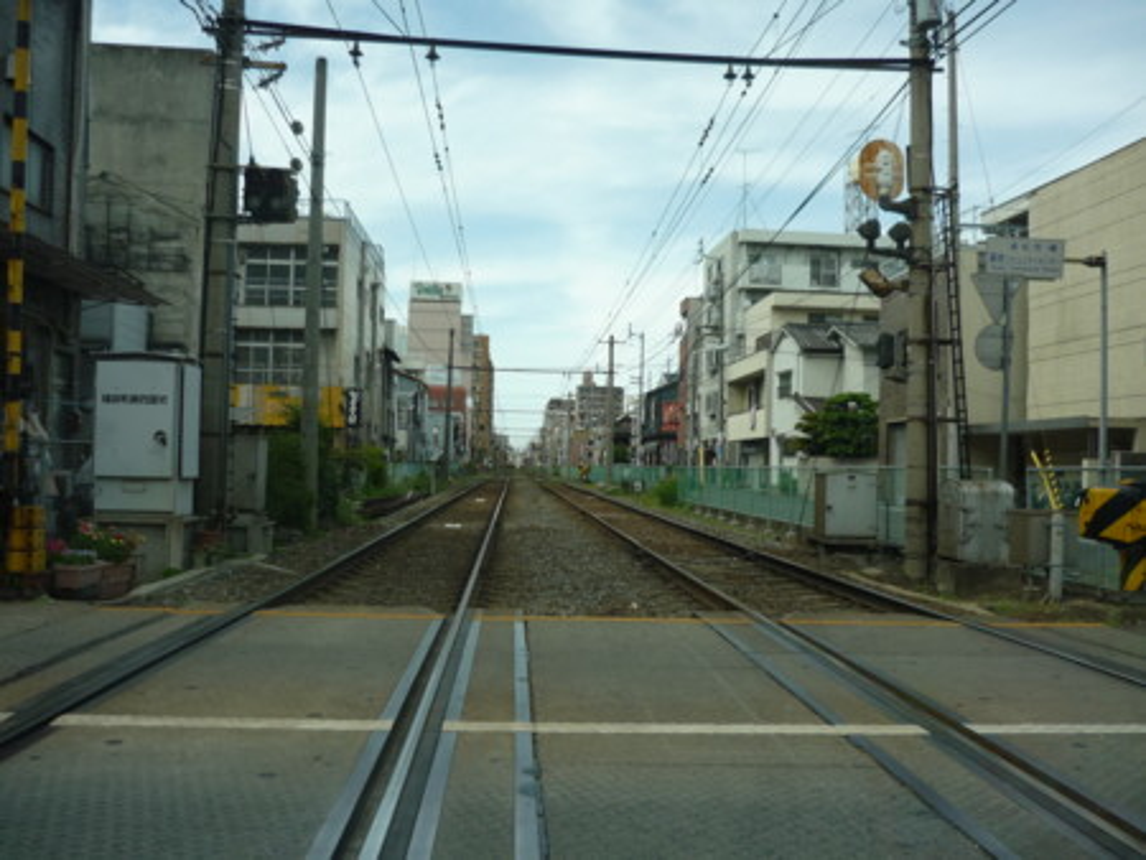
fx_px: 1093
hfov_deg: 55.3
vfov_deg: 43.0
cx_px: 573
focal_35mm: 33
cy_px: 430
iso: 100
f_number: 2.8
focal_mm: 5.5
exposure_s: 1/800
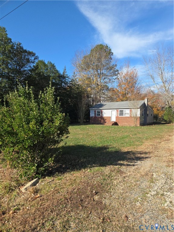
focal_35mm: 23
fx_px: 154
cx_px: 87
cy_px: 116
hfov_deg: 58.9
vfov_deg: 73.9
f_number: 1.8
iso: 64
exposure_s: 1/2921
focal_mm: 5.4
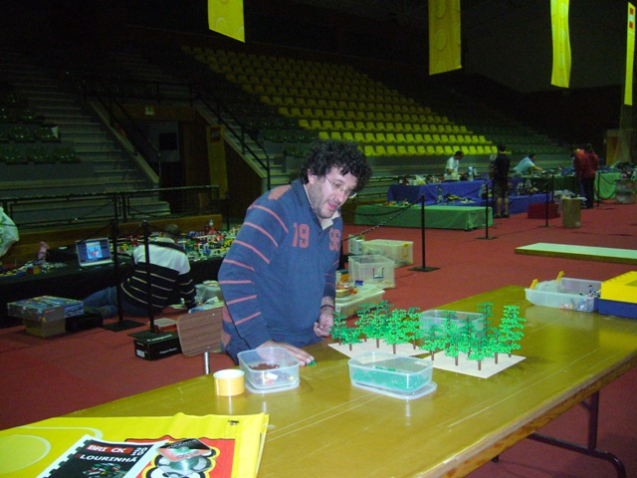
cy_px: 239
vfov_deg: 40.7
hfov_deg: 52.6
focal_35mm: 35
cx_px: 318
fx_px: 644
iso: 400
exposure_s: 1/30
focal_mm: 5.8
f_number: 2.8
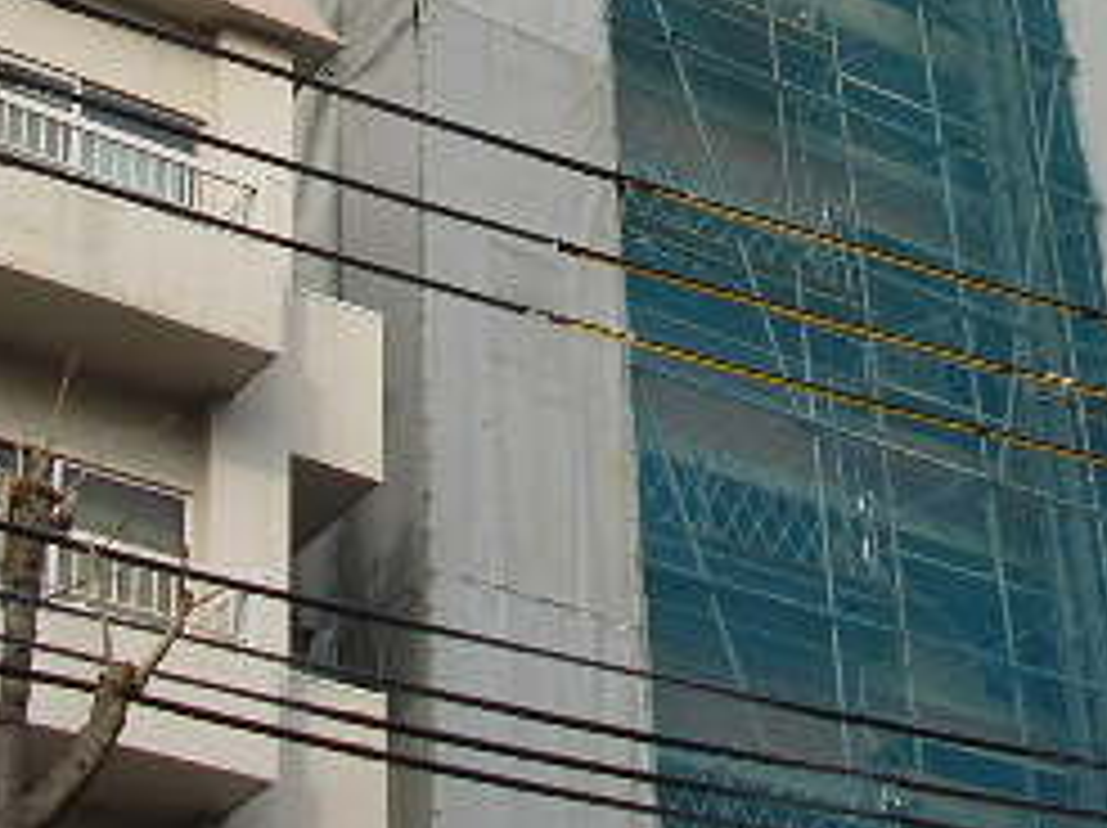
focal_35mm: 99
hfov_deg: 19.8
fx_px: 3163
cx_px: 770
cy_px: 18
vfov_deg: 14.7
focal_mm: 5.8
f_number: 4.1
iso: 71
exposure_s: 1/580
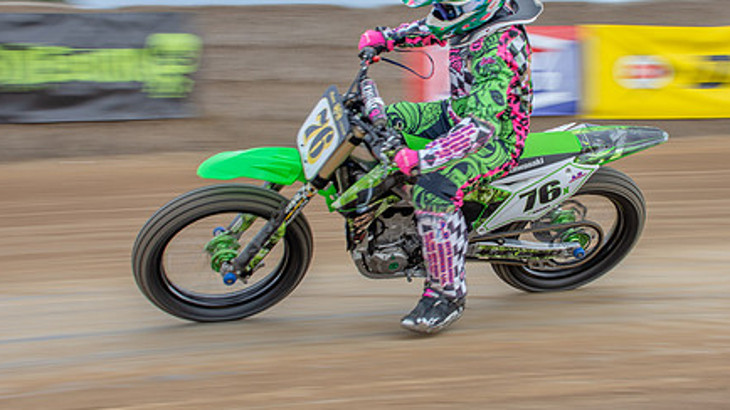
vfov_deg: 15.3
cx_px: 469
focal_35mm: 79
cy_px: 131
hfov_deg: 26.7
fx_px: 1529
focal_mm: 32
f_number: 8
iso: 160
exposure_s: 1/100
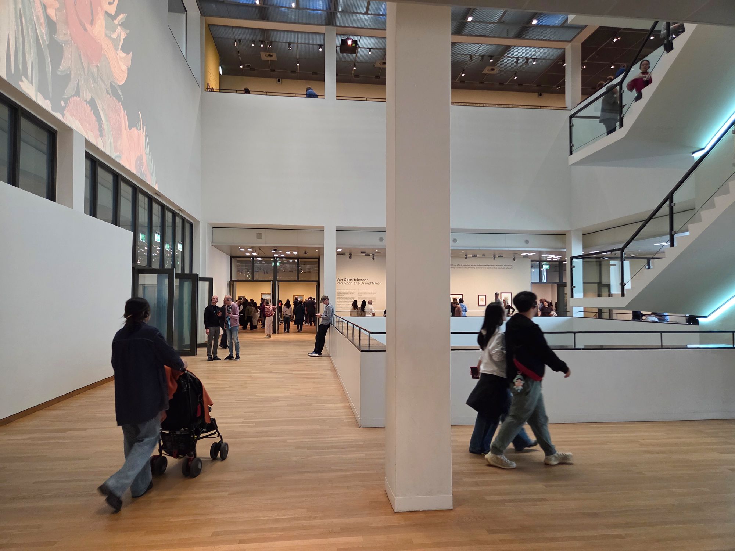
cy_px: 276
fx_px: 488
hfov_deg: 73.9
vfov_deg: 58.9
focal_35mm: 23
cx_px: 368
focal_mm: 5.4
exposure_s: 1/60
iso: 800
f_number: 1.8
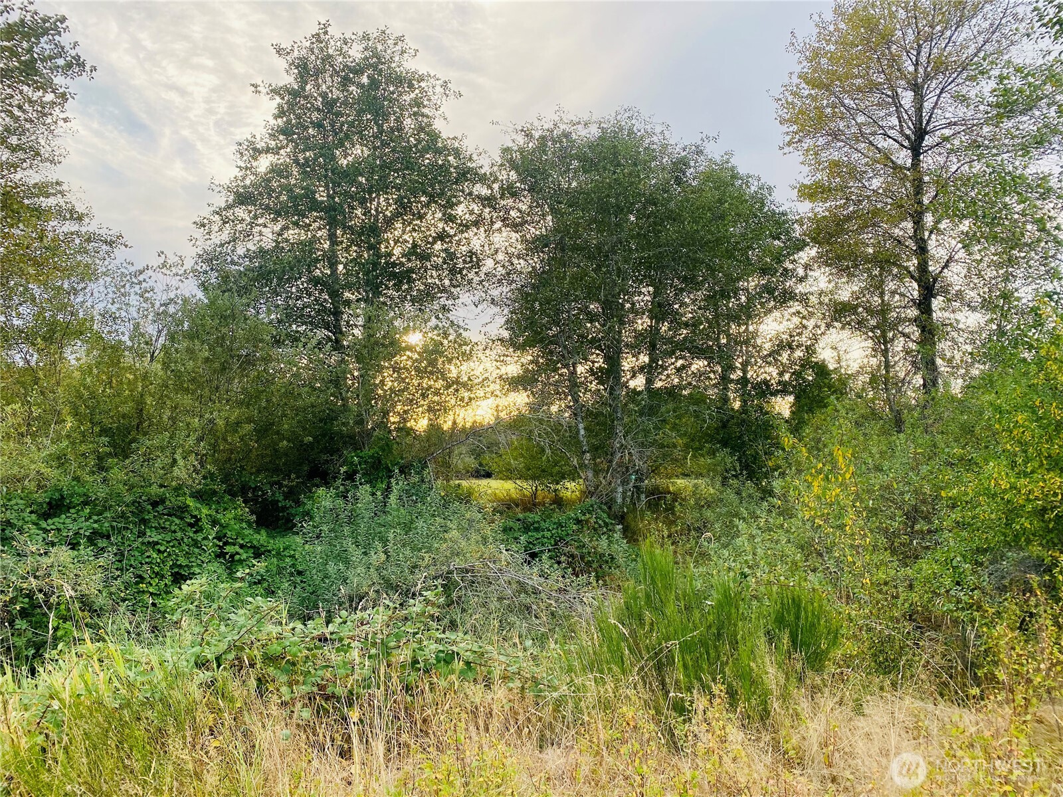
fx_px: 798
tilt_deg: +4.8
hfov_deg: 67.3
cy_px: 398
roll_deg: -0.2
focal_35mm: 26
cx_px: 532
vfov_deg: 53.1
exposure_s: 1/454
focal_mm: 4.25
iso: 32
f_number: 1.8
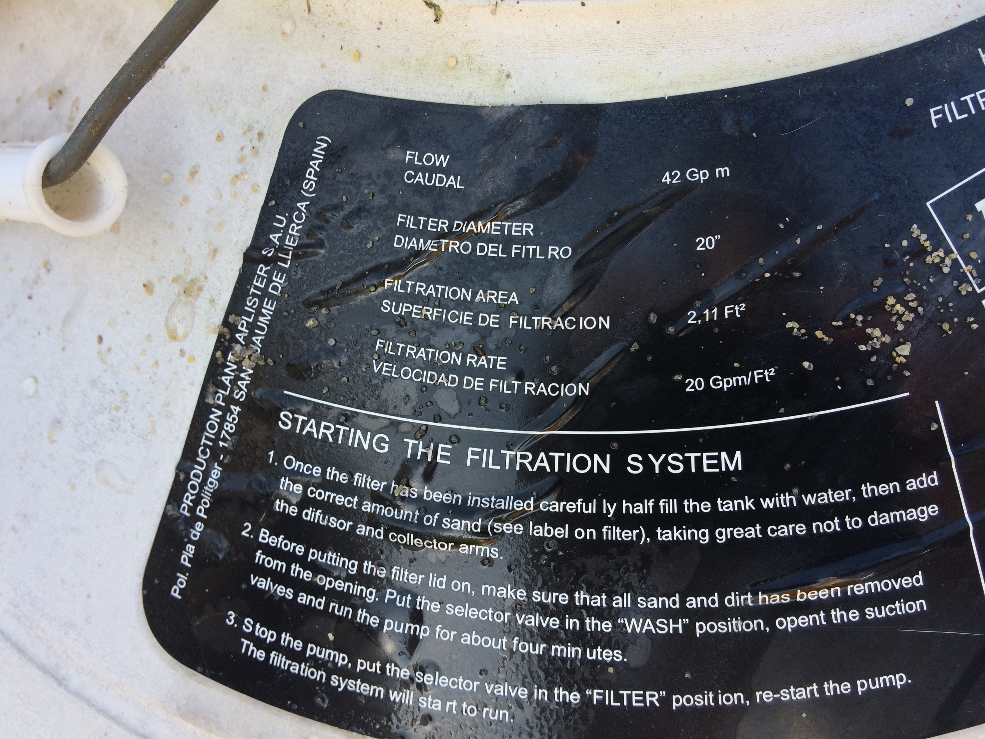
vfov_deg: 48.2
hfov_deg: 61.7
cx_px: 492
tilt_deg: -57.9
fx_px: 825
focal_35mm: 29
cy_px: 370
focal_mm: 4.15
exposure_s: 1/225
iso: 32
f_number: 2.2
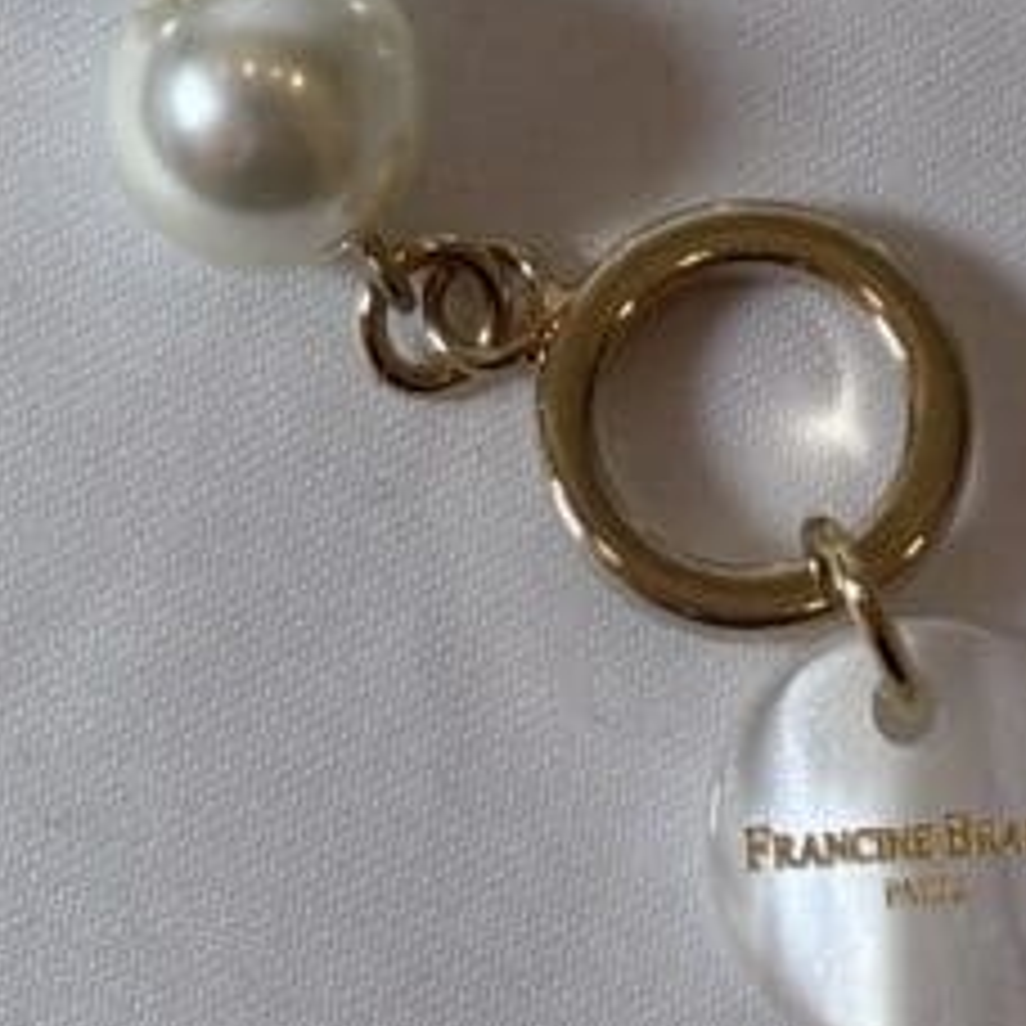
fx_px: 6908
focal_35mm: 206
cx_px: 666
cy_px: -958
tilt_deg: -70.8
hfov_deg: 8.5
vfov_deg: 8.1
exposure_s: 1/114
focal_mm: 5.96
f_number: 1.6
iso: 25
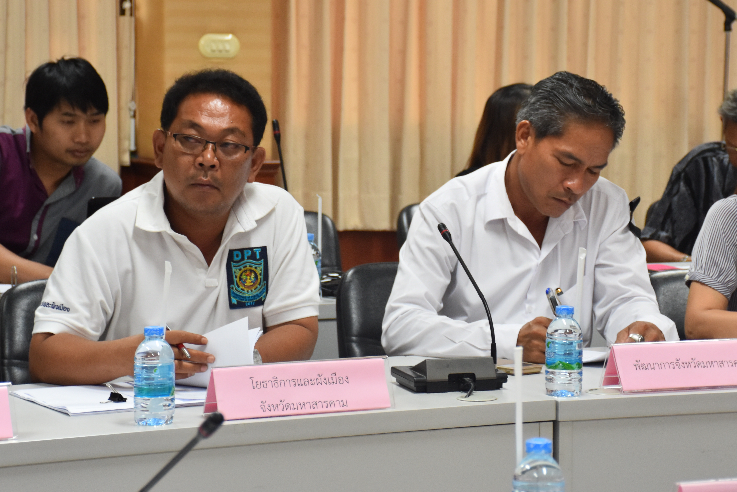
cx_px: 443
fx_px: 2498
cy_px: 168
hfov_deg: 16.8
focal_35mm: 122
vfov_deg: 11.2
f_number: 5
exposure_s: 1/60
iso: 900
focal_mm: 60
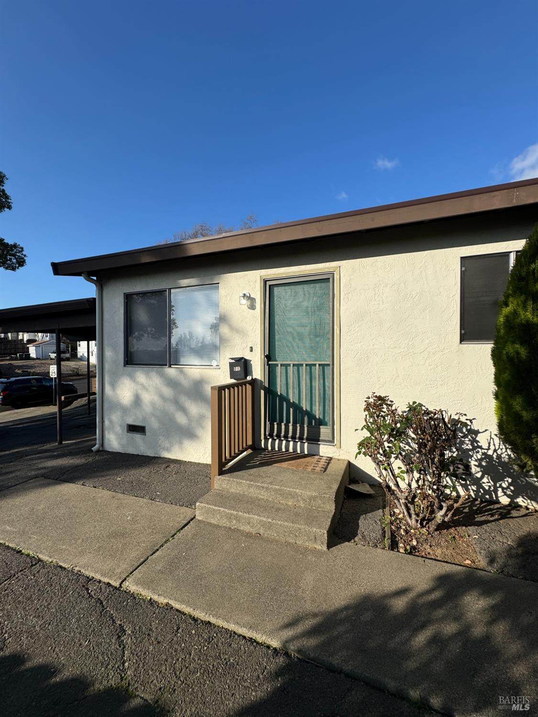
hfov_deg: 85.7
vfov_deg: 102.1
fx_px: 290
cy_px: 358
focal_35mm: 14
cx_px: 269
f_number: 2.2
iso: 50
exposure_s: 1/2342
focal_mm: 2.22
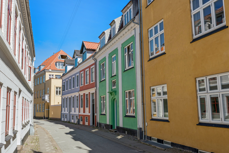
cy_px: 76
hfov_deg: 57.2
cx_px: 114
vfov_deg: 40.0
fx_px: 210
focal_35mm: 33
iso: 400
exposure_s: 1/500
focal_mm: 33
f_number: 10
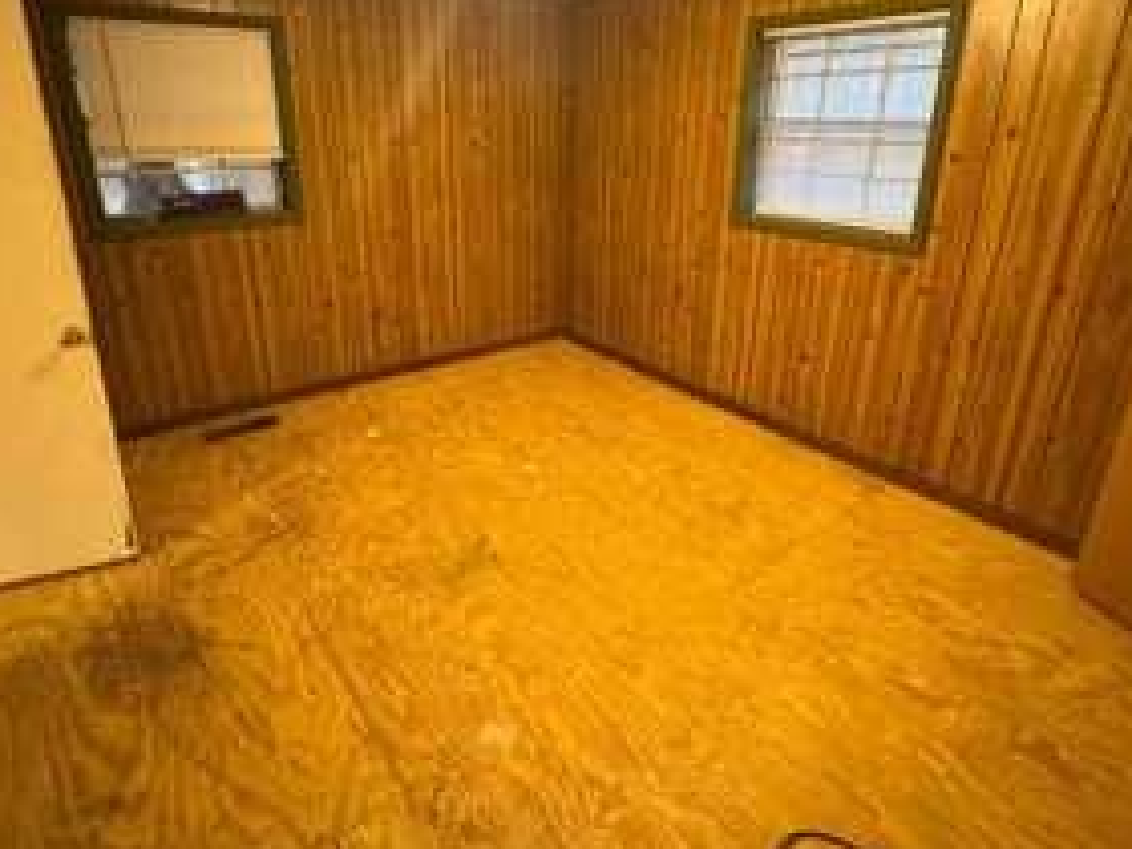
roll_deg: +0.3
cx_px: 530
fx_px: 654
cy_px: 332
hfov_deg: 81.6
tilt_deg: -19.7
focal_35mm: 20
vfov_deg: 65.2
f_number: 2.2
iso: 1000
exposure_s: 1/40
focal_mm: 2.22
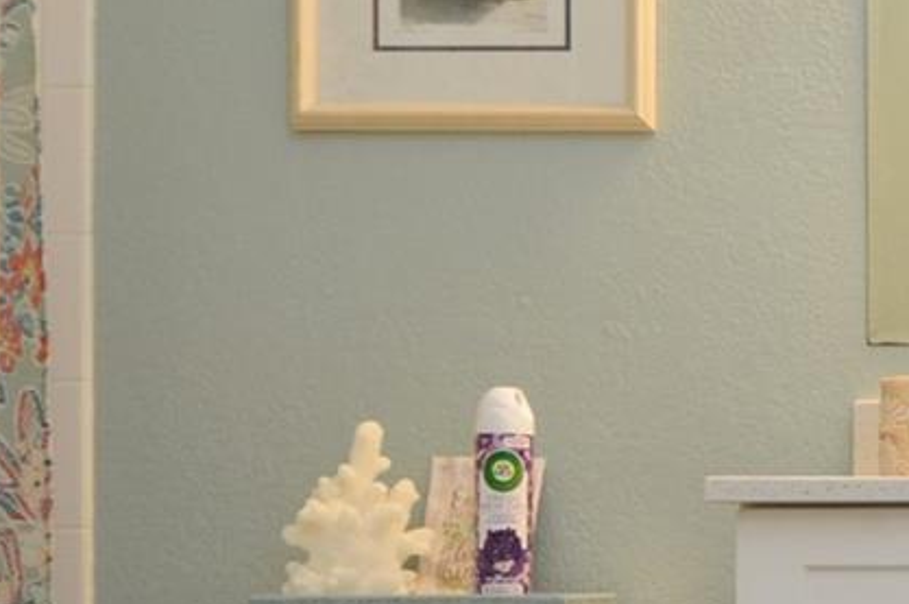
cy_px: 555
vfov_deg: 19.3
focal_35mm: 69
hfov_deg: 25.2
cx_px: 1192
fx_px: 1740
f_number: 4
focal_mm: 12
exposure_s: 1/60
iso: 400
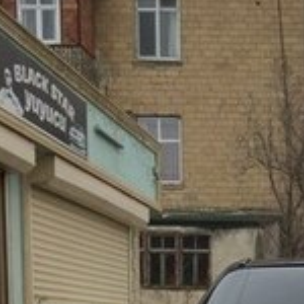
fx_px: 845
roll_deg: -0.1
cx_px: 369
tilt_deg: -5.2
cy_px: 399
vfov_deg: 18.9
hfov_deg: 19.2
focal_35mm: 85
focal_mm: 4.15
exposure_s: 1/477
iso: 32
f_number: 2.2
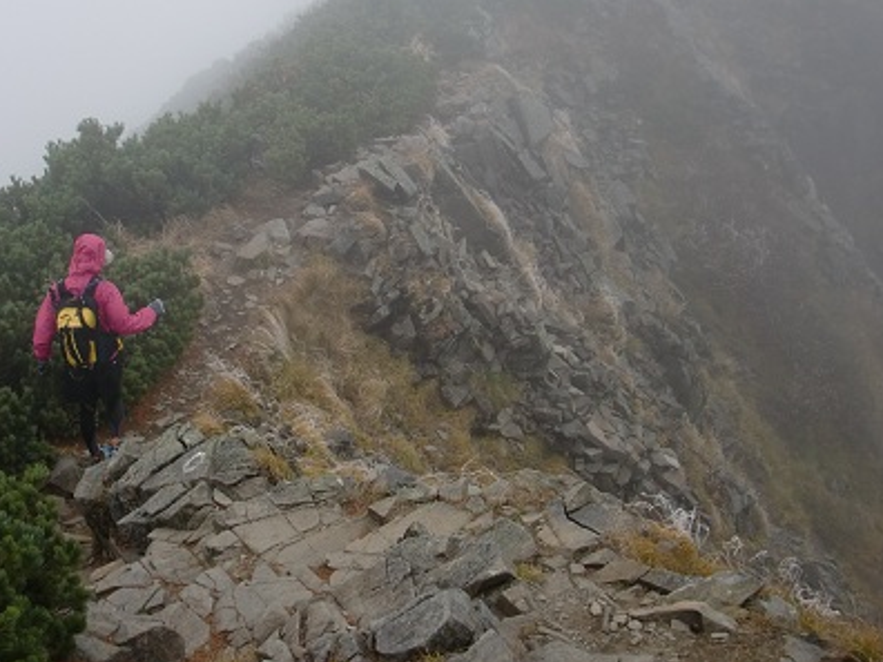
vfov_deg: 30.2
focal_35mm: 48
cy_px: 257
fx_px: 1224
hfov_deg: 39.6
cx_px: 377
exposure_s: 1/400
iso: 64
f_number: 3.9
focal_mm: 6.66
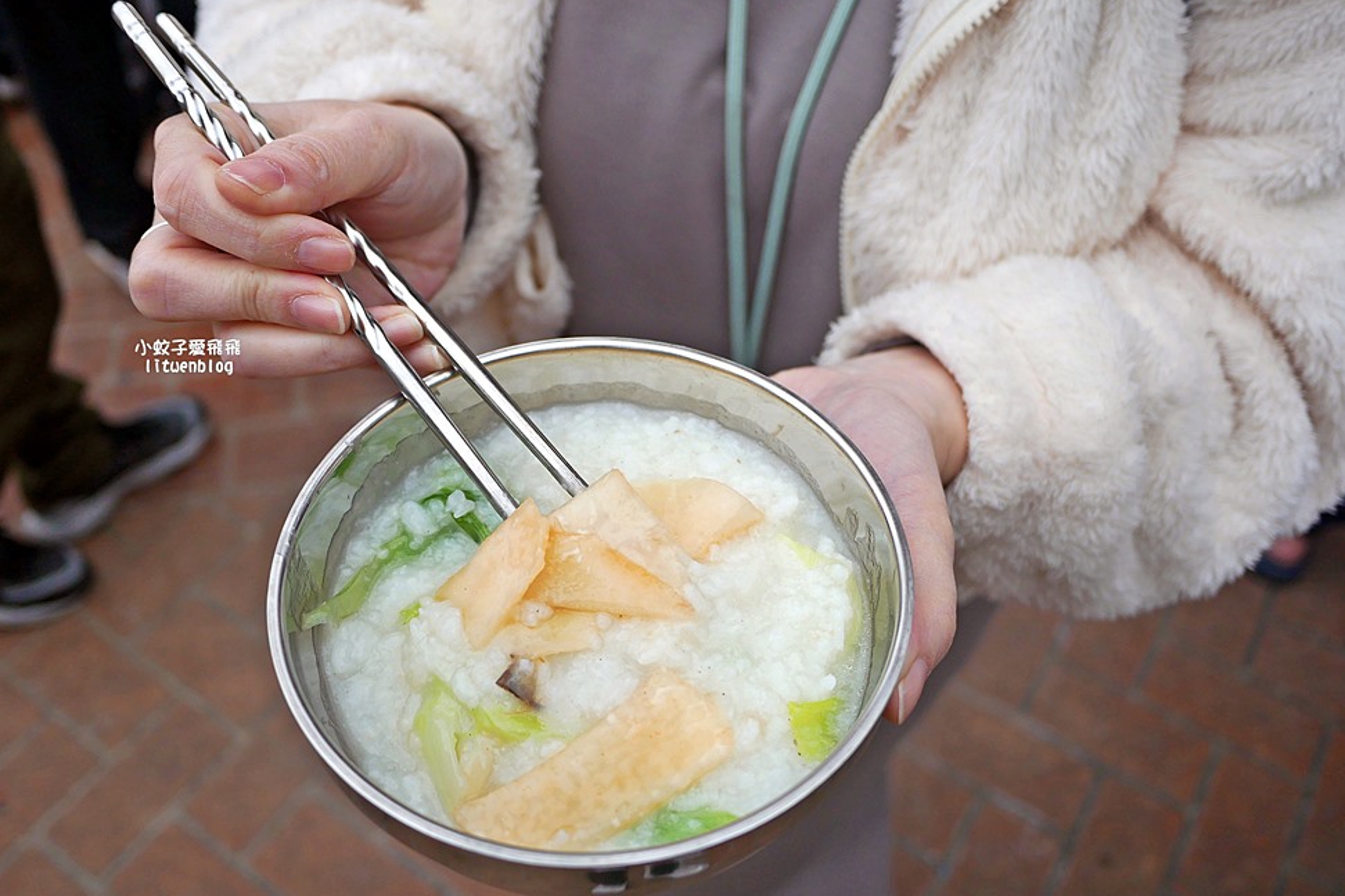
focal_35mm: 30
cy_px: 397
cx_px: 682
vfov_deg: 43.5
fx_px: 1121
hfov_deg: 61.9
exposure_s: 1/400
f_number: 2.5
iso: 200
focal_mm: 14
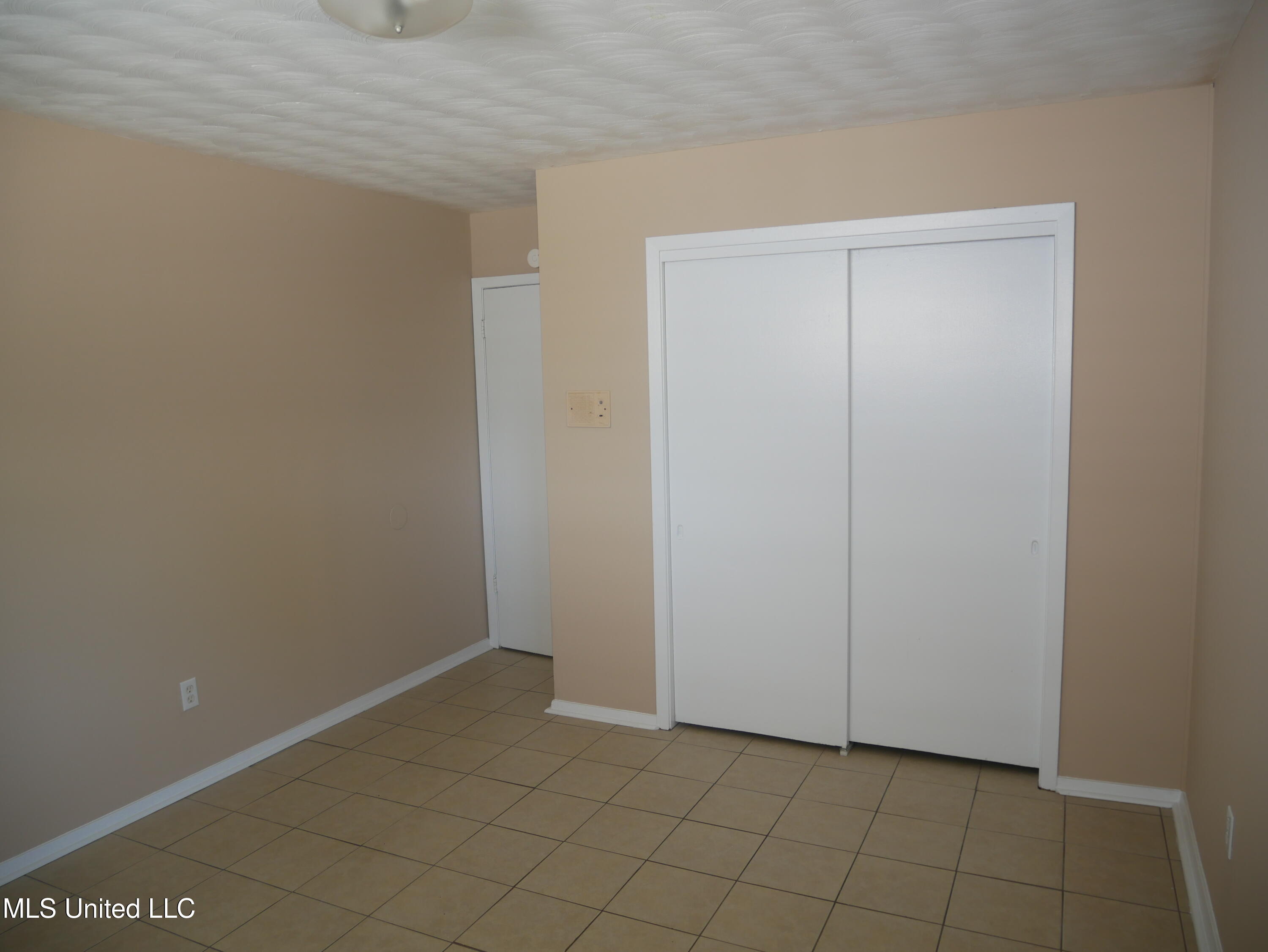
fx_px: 879
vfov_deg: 56.8
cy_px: 476
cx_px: 634
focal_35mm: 24
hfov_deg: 71.6
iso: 200
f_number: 3.5
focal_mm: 12
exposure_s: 1/60
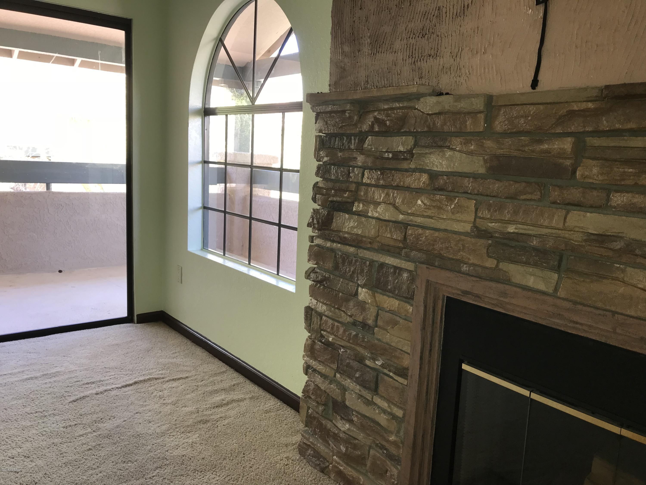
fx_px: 523
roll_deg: -2.9
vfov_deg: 49.7
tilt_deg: -10.1
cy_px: 242
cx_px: 323
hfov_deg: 63.4
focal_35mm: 28
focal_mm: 3.99
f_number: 1.8
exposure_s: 1/41
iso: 20
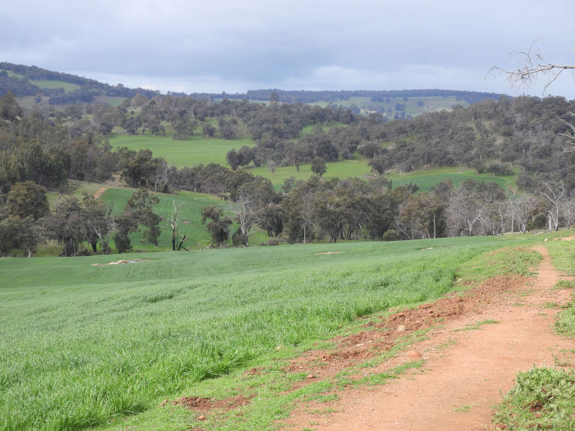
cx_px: 288
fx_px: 1578
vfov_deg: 15.6
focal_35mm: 95
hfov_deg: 20.7
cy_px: 216
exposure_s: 1/250
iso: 100
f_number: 4.8
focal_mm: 17
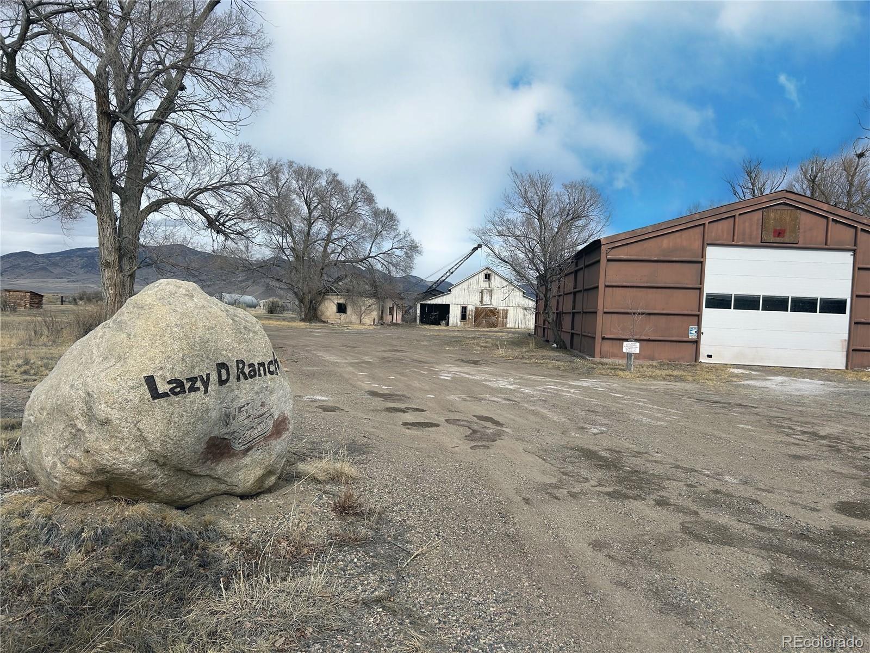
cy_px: 326
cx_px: 435
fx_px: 653
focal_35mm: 26
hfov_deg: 67.3
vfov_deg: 53.1
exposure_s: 1/6211
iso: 50
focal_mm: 5.7
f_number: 1.5
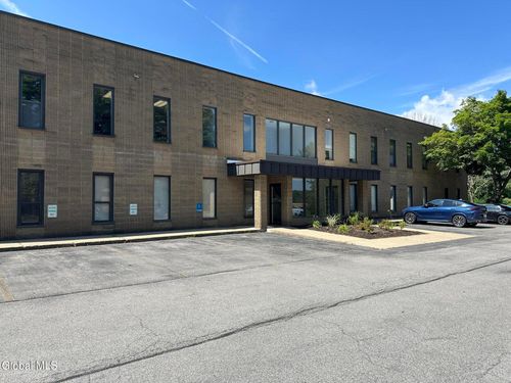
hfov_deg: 71.6
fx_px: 354
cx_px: 256
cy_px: 192
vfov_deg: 56.8
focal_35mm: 24
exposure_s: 1/2882
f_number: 1.78
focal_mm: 6.86
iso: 80
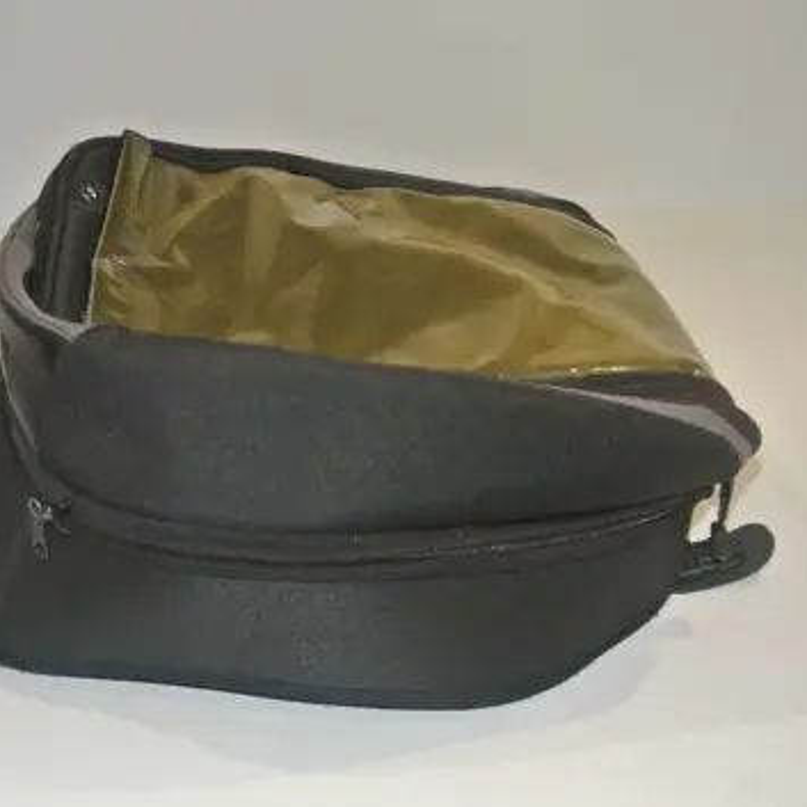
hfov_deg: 35.3
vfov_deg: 35.4
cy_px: 409
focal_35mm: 48
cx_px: 338
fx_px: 1266
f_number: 4
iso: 200
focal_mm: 14
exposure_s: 1/60
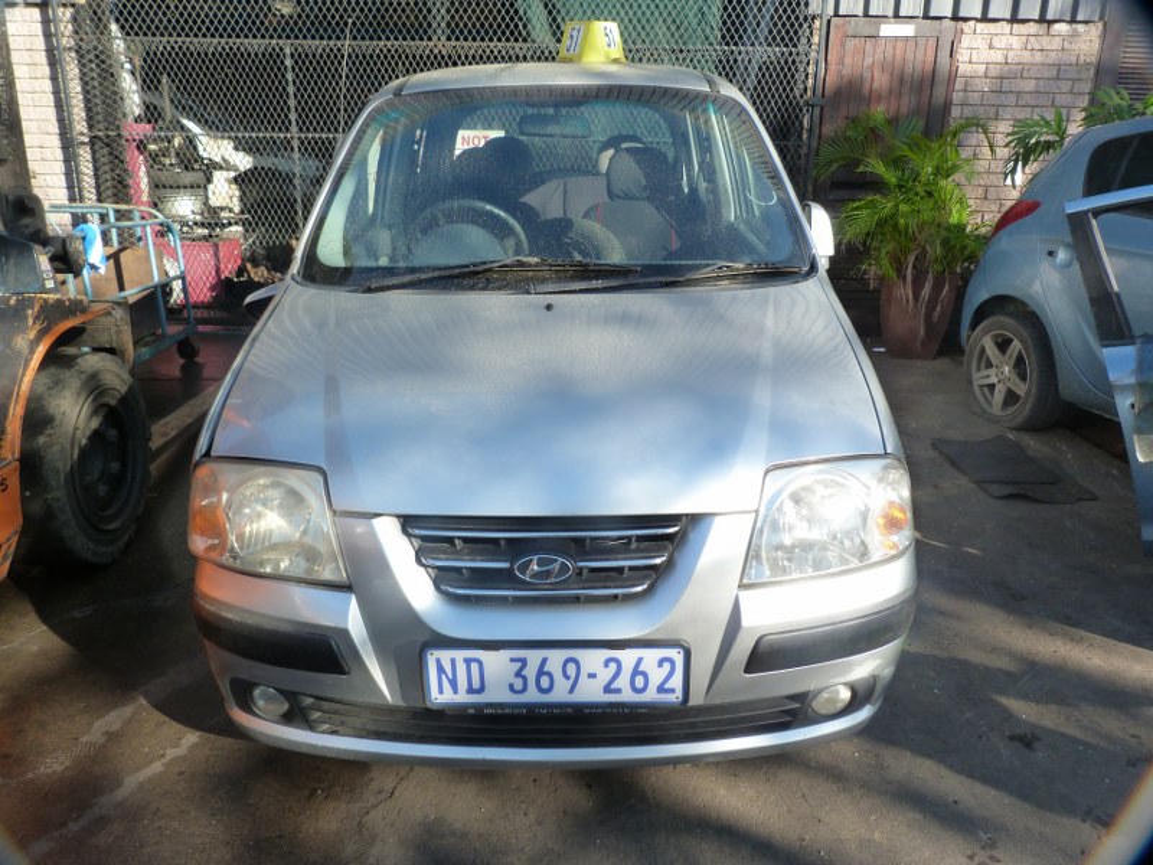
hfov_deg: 69.4
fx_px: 833
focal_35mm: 25
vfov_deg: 54.9
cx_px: 576
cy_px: 432
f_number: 4
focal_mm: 4.5
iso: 125
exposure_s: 1/160
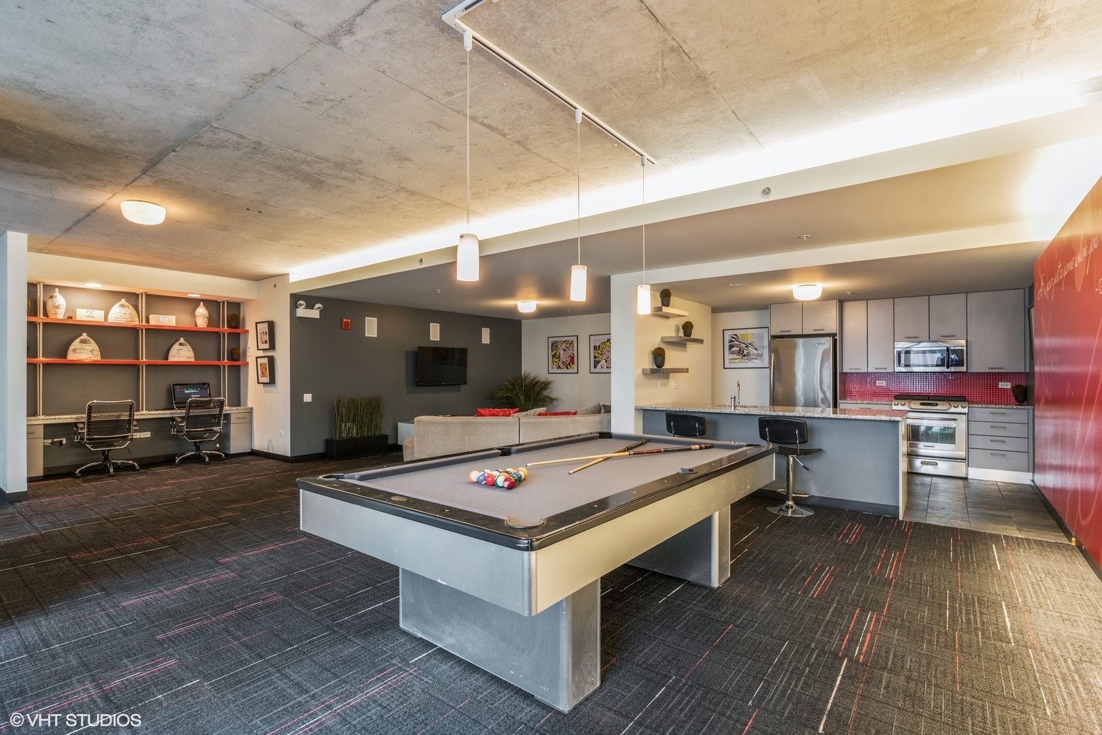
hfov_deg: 93.3
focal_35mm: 17
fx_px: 520
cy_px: 368
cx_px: 551
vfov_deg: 70.5
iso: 100
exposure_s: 1
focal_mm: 17
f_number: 8
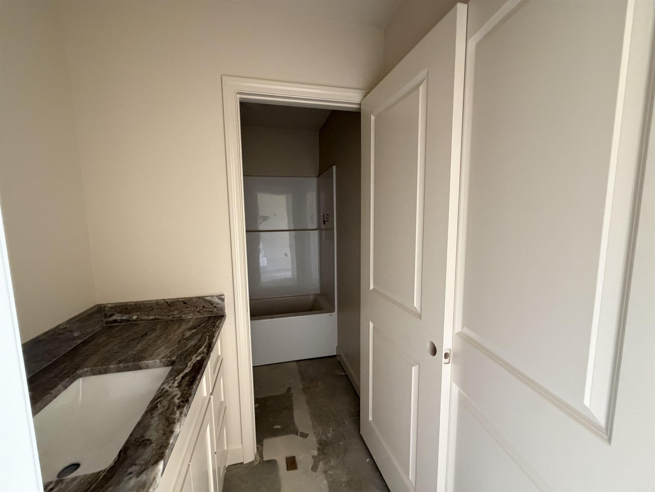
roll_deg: +0.8
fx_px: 265
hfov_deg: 102.1
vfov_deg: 85.7
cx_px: 328
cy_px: 246
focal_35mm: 14
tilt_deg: -6.6
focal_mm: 2.22
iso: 800
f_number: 2.2
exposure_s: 1/60
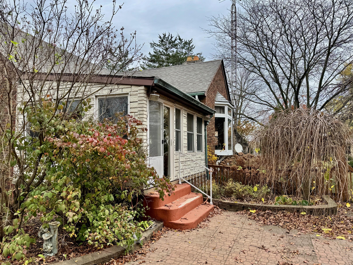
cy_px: 132
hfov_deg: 71.6
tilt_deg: +3.4
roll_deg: +2.9
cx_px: 176
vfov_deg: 56.8
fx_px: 245
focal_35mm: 24
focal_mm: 6.76
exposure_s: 1/1311
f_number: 1.78
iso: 80
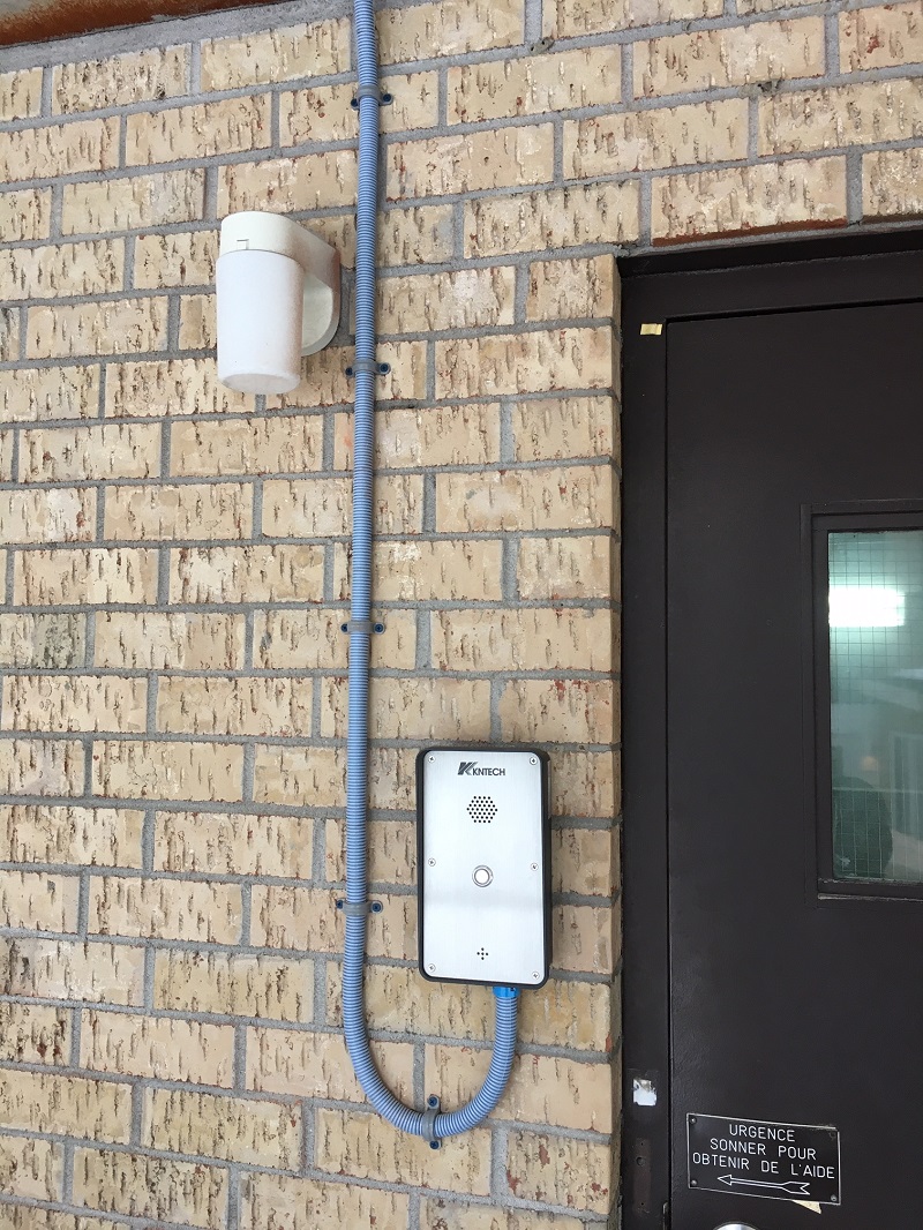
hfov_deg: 48.2
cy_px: 615
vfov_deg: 61.6
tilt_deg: +3.3
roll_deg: -0.4
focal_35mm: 29
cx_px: 462
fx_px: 1031
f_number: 2.2
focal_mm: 4.15
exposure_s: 1/30
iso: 32
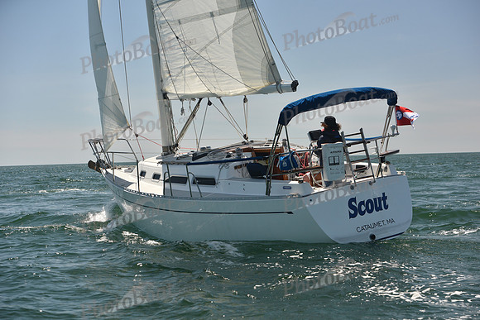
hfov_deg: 28.8
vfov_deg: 19.5
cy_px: 160
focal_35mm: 70
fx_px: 934
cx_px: 240
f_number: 5
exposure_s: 1/800
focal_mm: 70
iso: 250
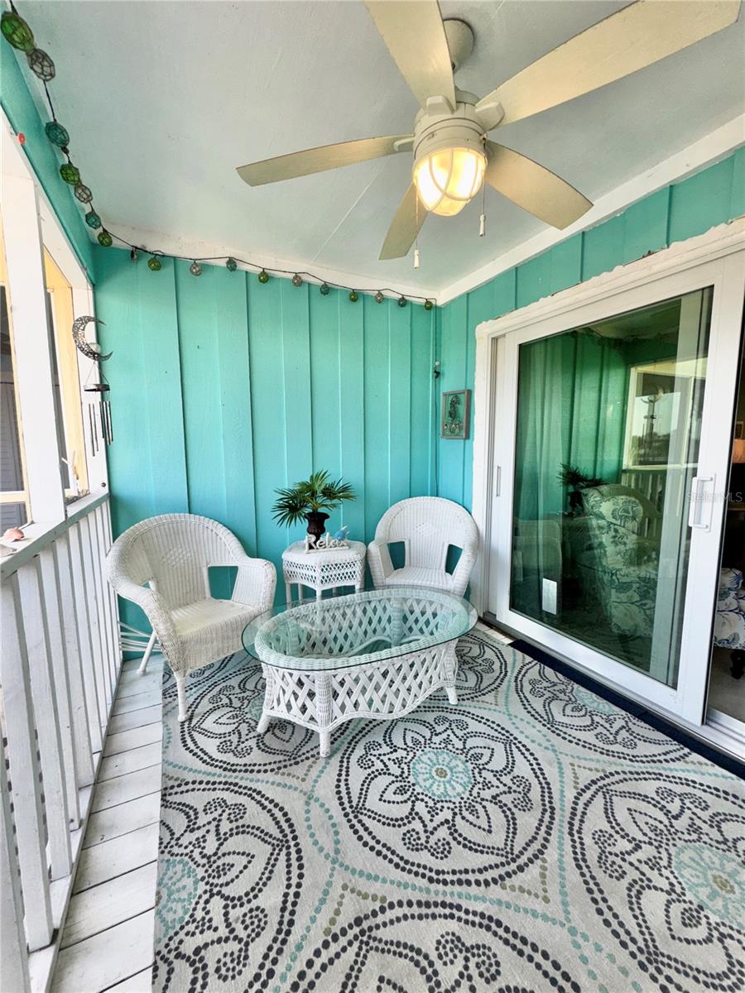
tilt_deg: -6.8
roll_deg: +0.7
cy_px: 496
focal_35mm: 14
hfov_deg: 85.7
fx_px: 402
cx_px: 372
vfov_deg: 102.1
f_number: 2.2
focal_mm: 2.22
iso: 32
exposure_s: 1/134
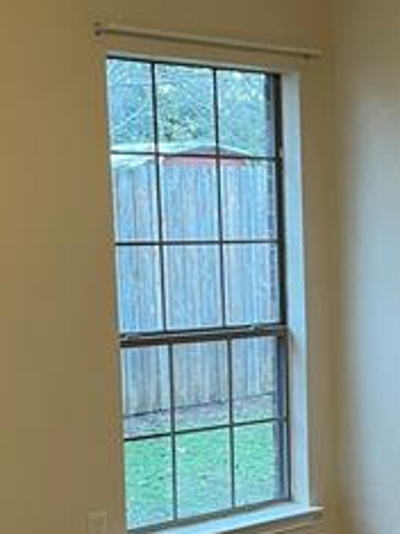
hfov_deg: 16.8
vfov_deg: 22.8
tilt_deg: -6.9
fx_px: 1311
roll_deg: +0.2
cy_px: 391
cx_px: 452
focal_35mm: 85
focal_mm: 4.2
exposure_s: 1/60
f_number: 1.6
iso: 200
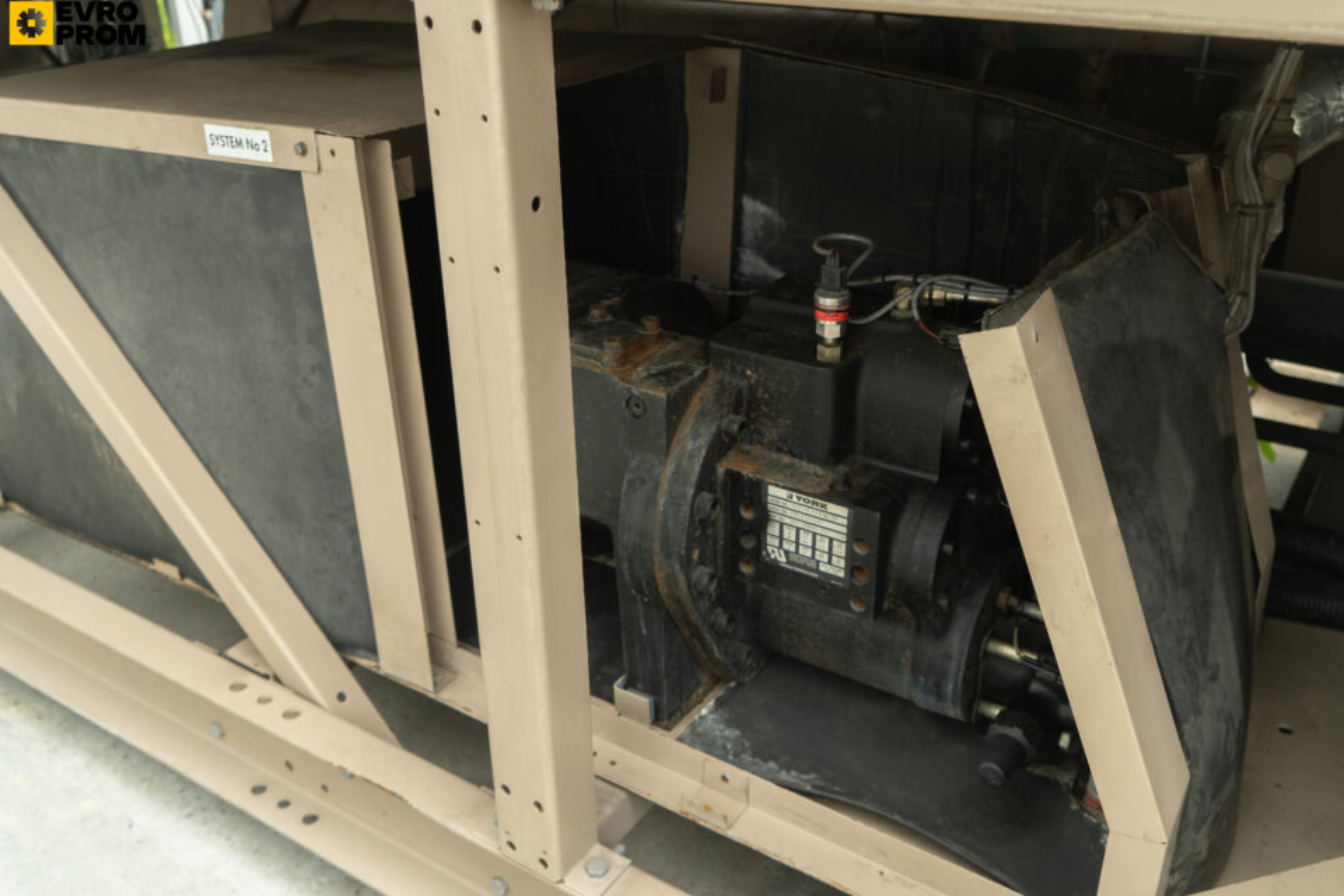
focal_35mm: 32
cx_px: 665
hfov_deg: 58.7
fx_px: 1195
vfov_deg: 41.1
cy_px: 422
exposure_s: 1/50
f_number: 5.6
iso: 250
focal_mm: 30
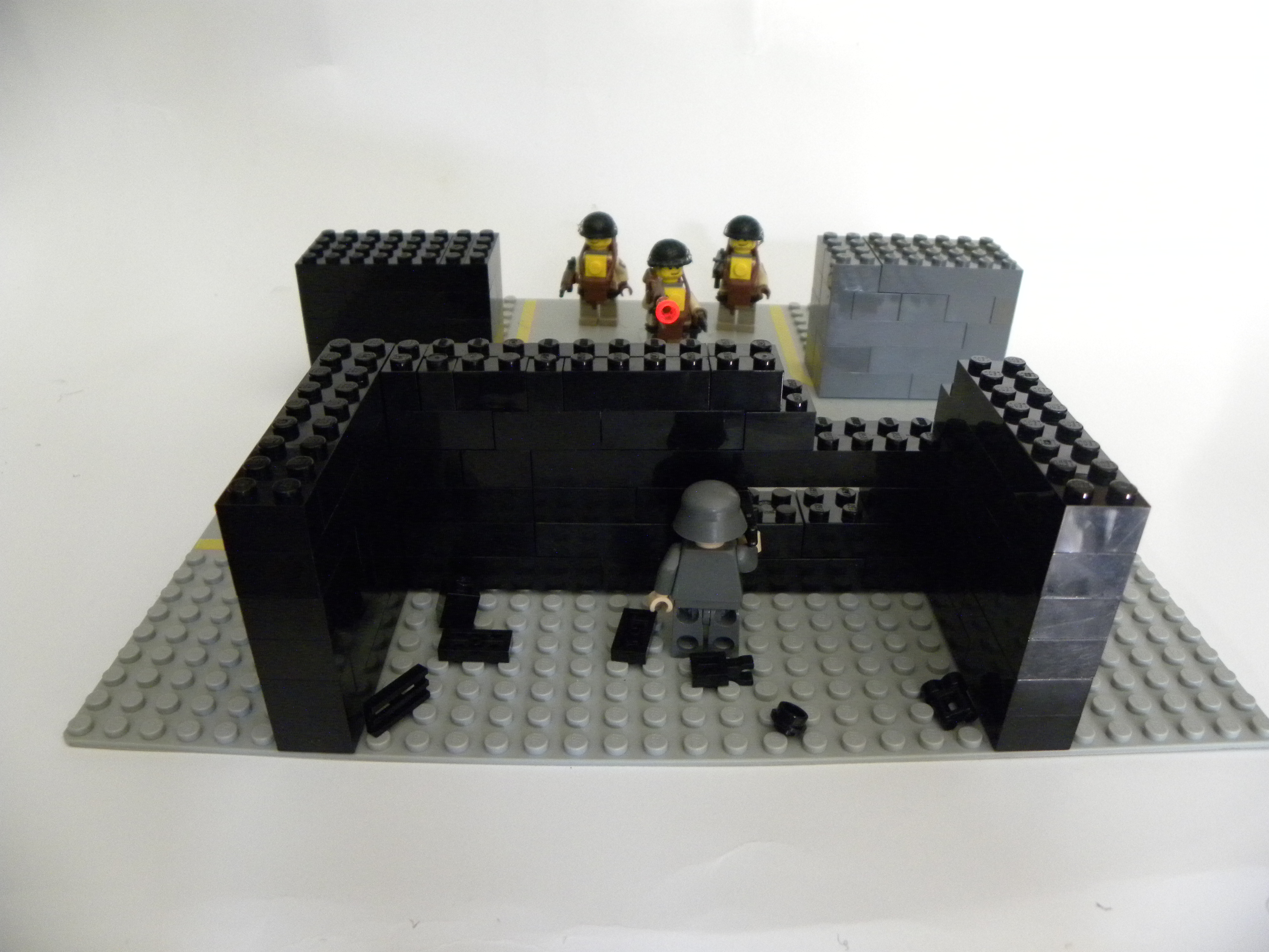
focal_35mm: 26
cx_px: 634
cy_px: 476
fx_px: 953
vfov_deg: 53.1
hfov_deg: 67.3
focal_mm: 4.6
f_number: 2.8
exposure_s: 1/26.8
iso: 400
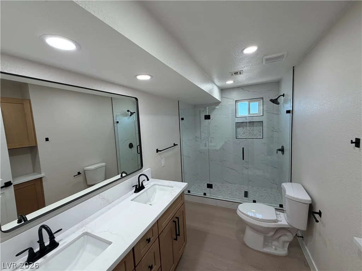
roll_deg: +4.2
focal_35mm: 14
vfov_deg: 85.7
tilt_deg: -4.9
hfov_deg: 102.1
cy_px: 136
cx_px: 181
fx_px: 146
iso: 100
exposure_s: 1/120
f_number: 2.2
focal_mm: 2.22
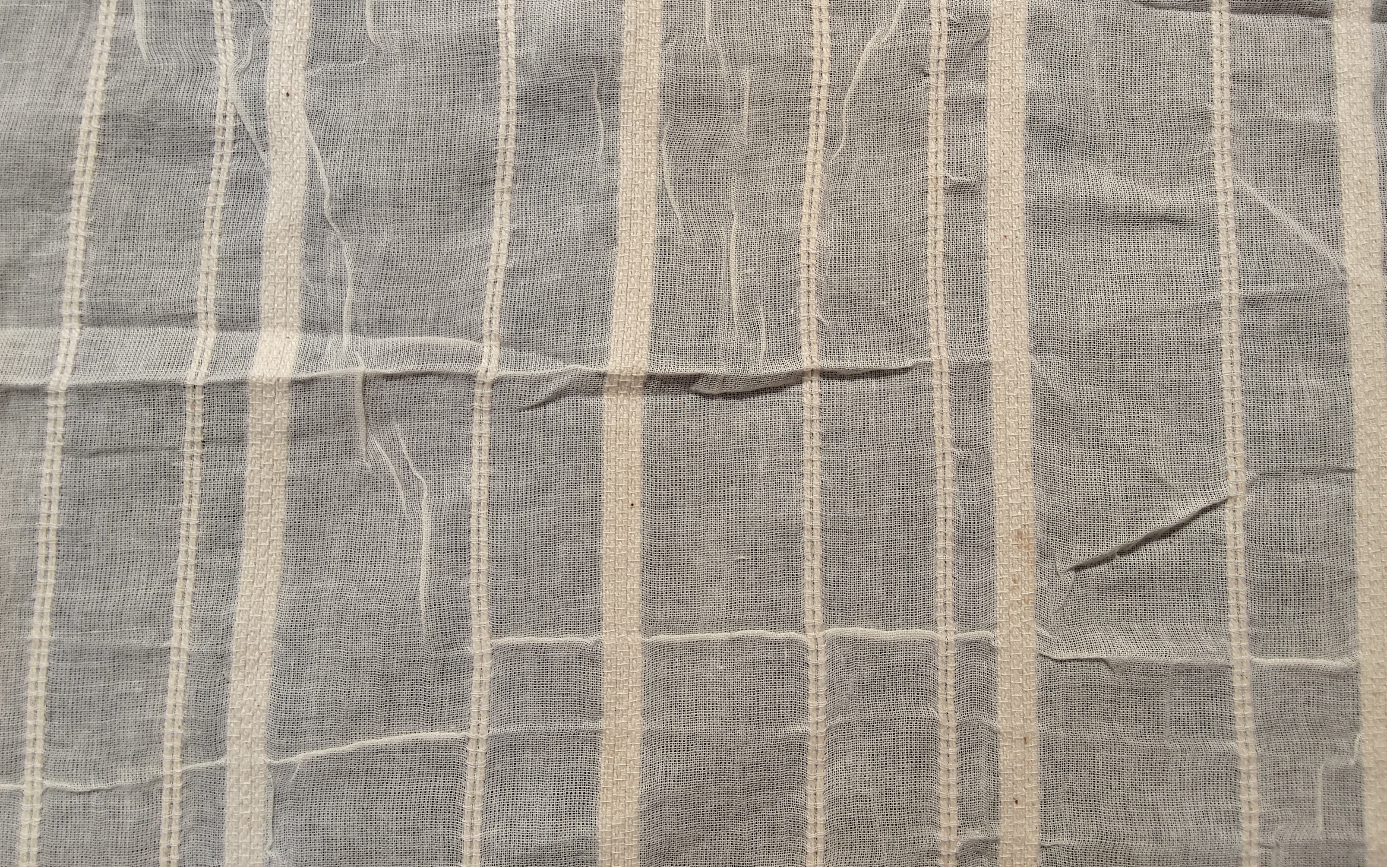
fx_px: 1058
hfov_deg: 66.5
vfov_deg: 44.3
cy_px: 340
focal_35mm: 28
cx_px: 690
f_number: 2
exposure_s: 1/100
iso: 100
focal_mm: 2.78
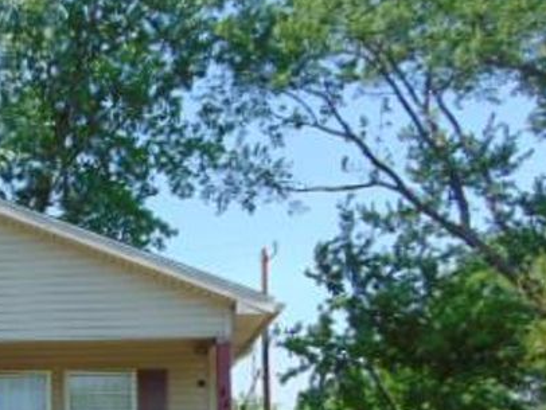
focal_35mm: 63
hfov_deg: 28.0
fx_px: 994
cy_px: 417
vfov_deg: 22.4
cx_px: -51
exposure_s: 1/800
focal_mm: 4.5
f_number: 3
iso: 80
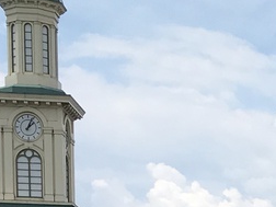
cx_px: 474
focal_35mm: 166
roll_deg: -1.2
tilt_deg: -4.9
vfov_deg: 8.2
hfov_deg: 11.2
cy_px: 504
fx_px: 1324
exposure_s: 1/2198
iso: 25
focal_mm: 4.15
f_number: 2.2
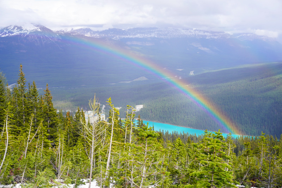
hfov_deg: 45.0
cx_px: 141
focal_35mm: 44
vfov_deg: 30.8
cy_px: 94
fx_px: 341
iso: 100
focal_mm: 29
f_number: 9
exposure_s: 1/125
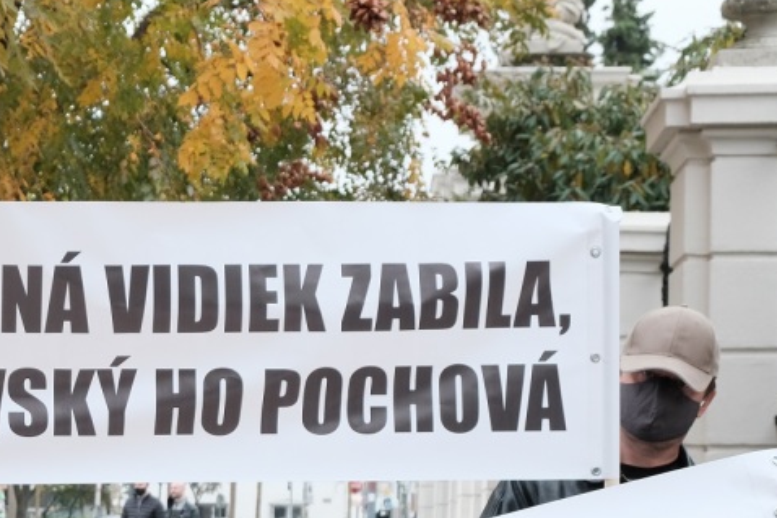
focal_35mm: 108
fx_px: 2332
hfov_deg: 18.3
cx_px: -44
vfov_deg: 12.4
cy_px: 599
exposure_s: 1/200
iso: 500
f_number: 5.6
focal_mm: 28.9
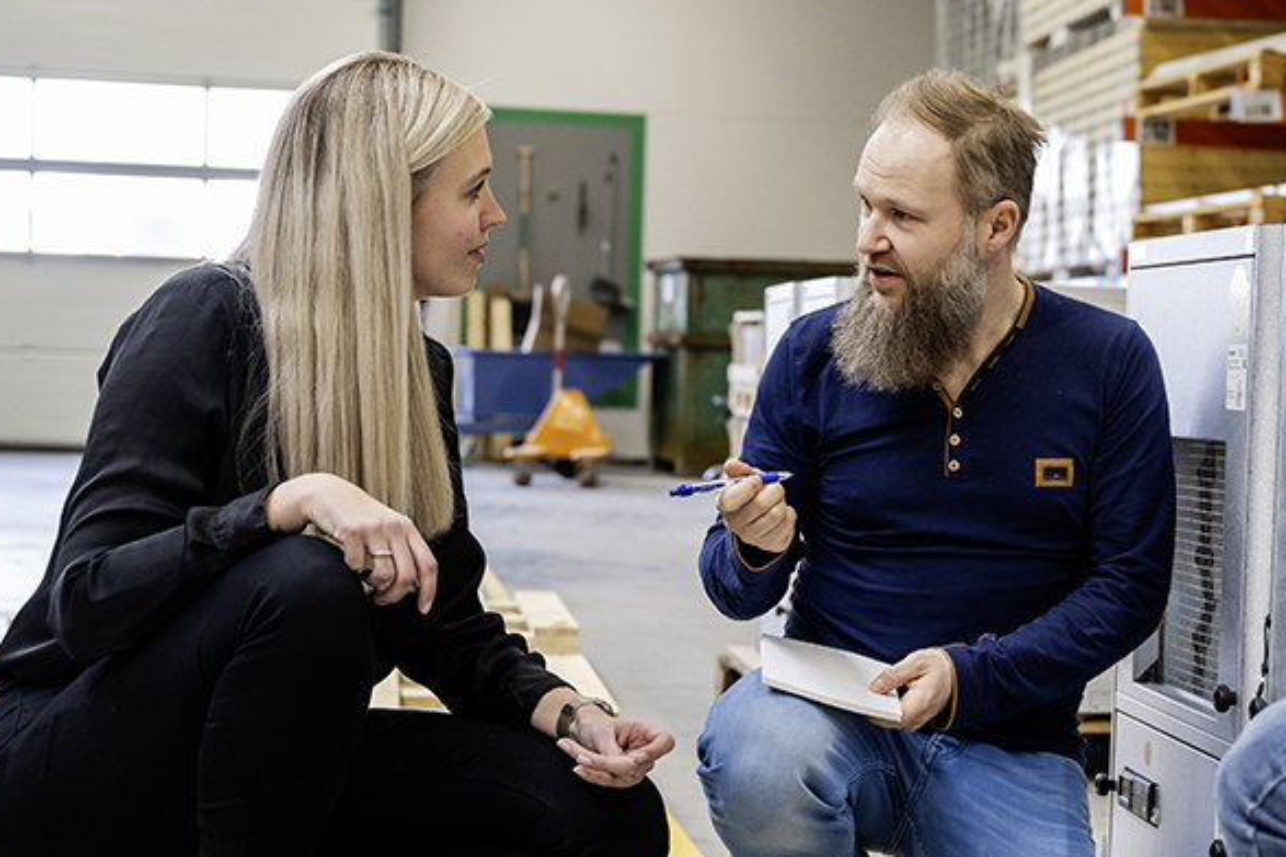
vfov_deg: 16.8
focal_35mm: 81
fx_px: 2893
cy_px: 487
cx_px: 1014
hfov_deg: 24.7
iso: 1250
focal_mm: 44
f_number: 3.5
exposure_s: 1/200
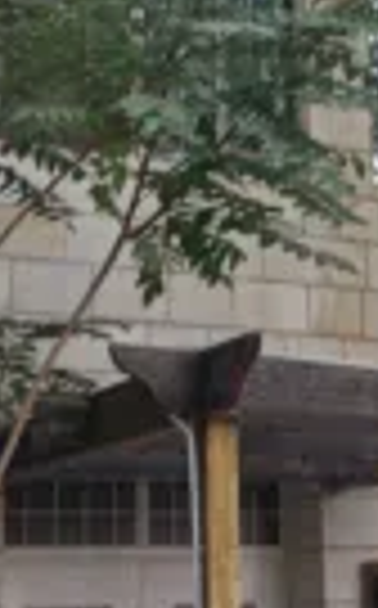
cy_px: 187
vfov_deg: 24.2
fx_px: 1406
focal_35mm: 85
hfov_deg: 15.3
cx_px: 256
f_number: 1.8
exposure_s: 1/25
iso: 219
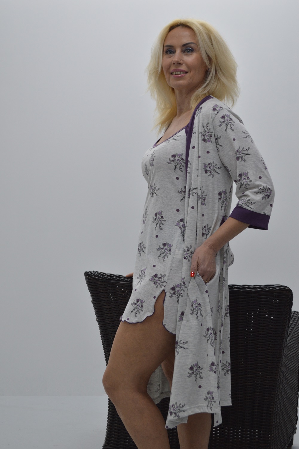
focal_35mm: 57
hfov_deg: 23.7
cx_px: 150
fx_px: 711
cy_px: 224
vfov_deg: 35.1
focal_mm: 38
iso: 400
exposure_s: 1/80
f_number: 5
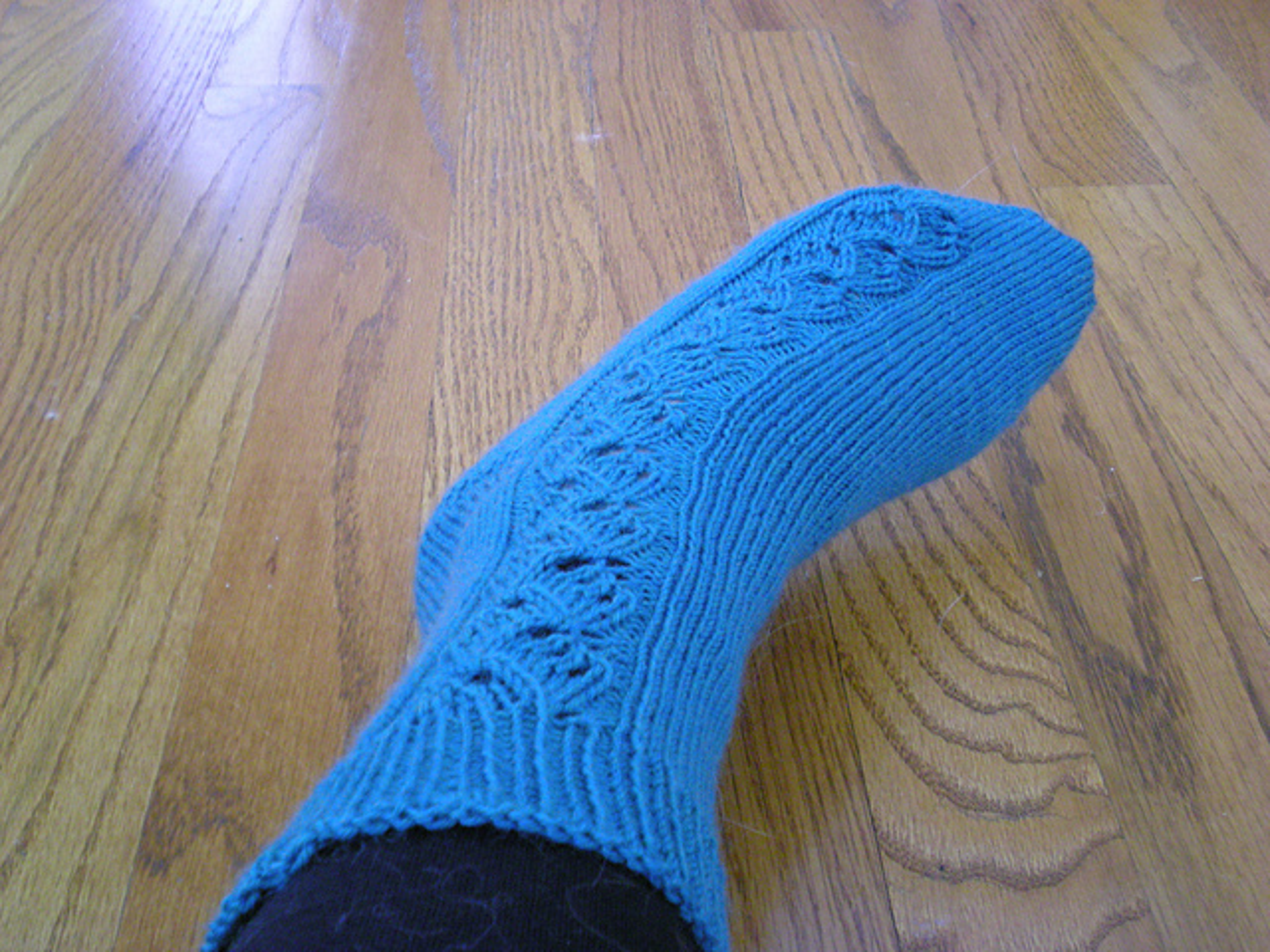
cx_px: 635
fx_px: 1614
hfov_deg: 42.9
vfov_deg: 32.9
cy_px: 476
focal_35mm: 44
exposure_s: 1/8
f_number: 3.5
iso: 348
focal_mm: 7.4
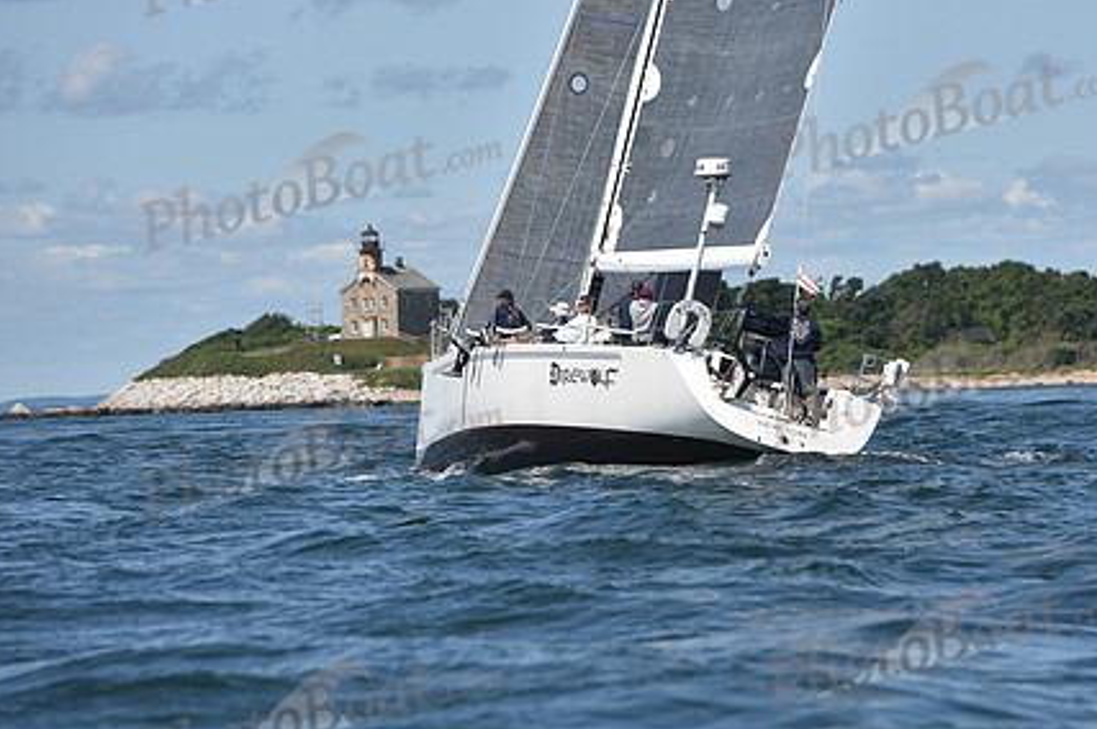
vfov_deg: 5.0
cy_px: 284
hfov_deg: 7.6
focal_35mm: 272
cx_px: 637
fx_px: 8282
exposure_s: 1/2500
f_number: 6.3
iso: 250
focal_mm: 200
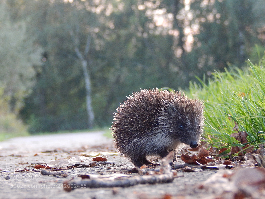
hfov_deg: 10.9
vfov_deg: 8.2
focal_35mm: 182
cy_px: 100
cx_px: 132
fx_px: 1393
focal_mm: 32.8
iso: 280
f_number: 5.3
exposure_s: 1/30
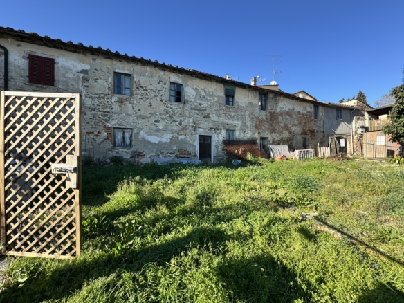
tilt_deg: -0.7
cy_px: 152
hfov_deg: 102.1
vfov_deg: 85.7
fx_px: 163
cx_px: 202
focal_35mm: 14
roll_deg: +0.3
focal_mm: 2.22
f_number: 2.2
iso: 40
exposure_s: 1/423
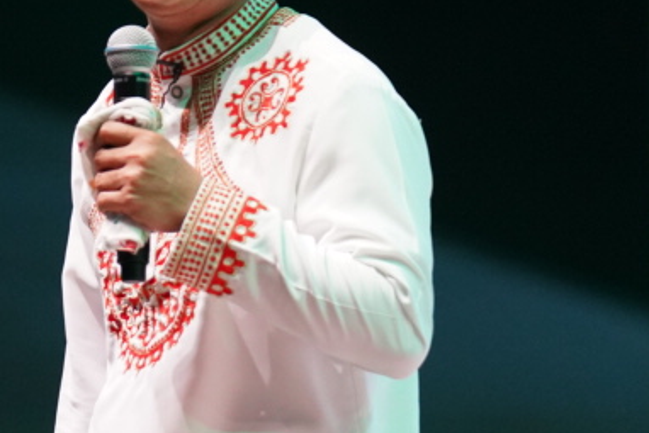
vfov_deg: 2.1
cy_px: 504
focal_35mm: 669
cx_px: -217
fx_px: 12064
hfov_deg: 3.1
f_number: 2.8
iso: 2000
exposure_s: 1/250
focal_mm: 158
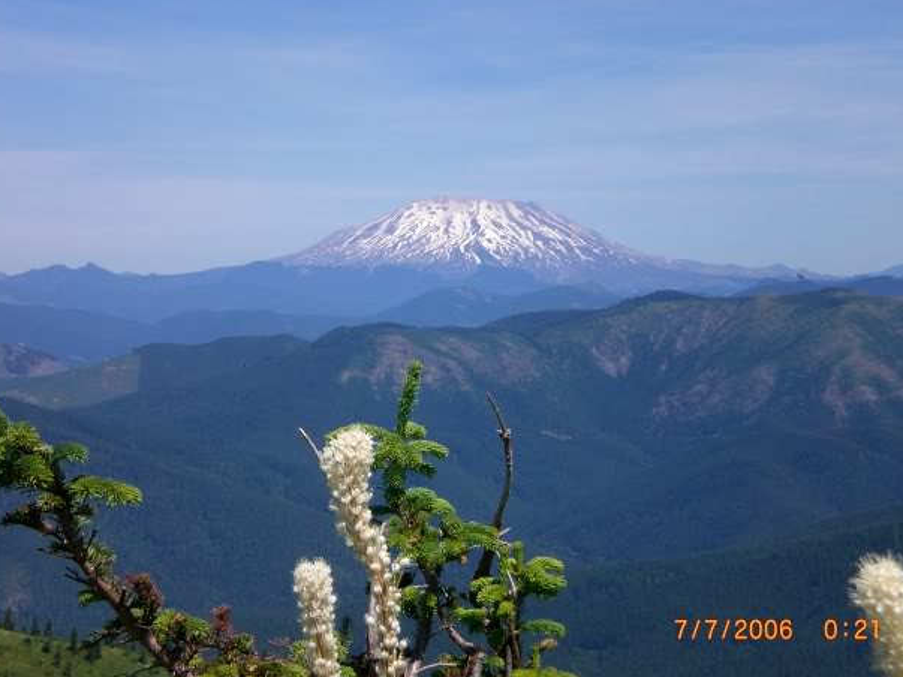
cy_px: 343
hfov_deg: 16.3
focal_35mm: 121
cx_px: 461
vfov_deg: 12.2
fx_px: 3156
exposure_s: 1/200
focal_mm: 18.9
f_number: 8.4
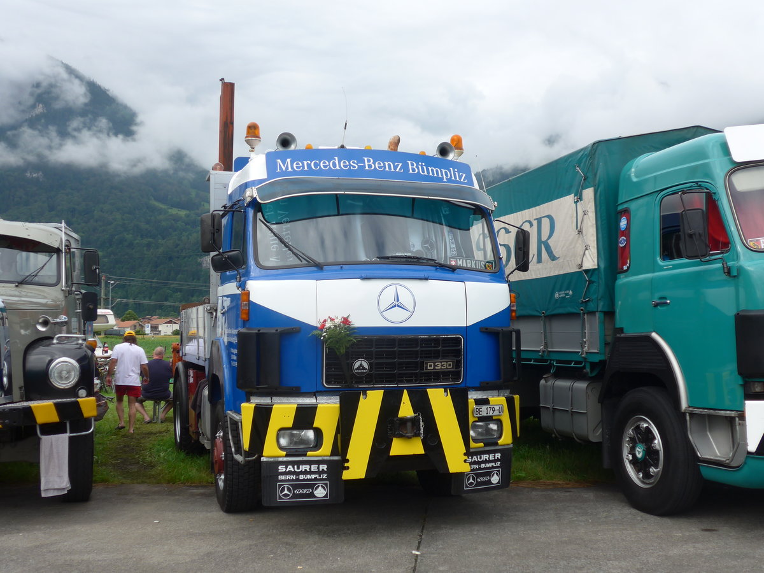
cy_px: 286
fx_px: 905
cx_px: 382
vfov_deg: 35.1
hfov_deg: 45.8
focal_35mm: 41
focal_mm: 8.4
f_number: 2.8
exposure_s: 1/640
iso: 80
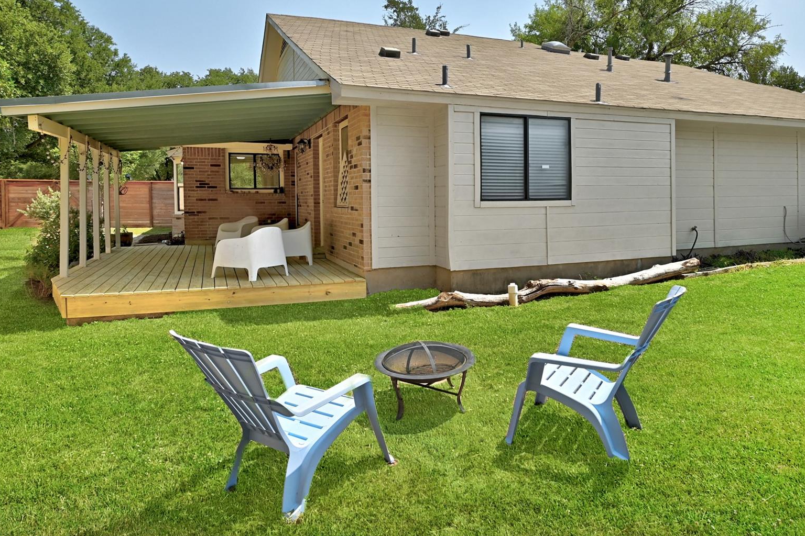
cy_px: 189
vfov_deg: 52.3
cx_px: 447
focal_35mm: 24
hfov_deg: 73.5
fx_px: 537
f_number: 10
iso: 400
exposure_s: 1/320
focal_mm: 18
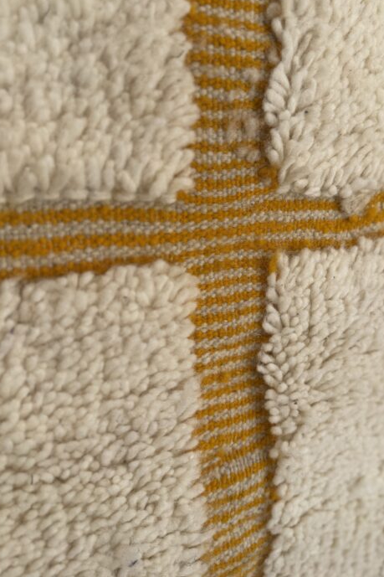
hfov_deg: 44.8
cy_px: 262
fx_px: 464
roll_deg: +0.2
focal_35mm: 29
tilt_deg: -12.7
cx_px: 224
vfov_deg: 63.6
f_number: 1.78
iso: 80
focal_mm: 6.76
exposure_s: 1/517
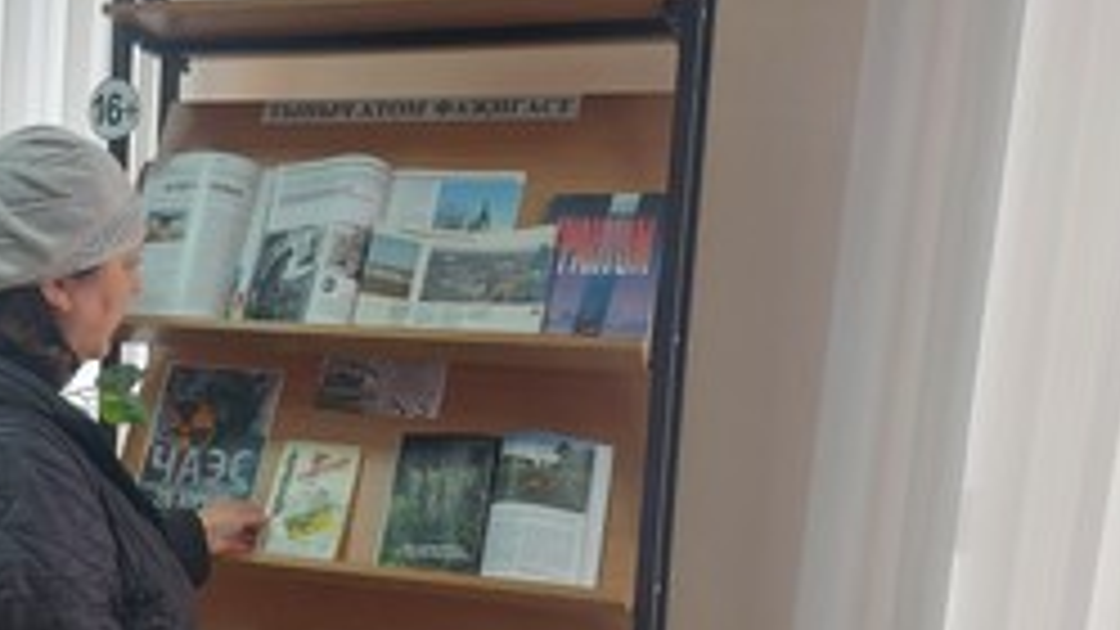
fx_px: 1247
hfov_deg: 47.1
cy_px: 450
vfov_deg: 28.0
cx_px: 324
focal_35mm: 42
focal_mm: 5.23
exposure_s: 1/50
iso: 100
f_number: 1.8
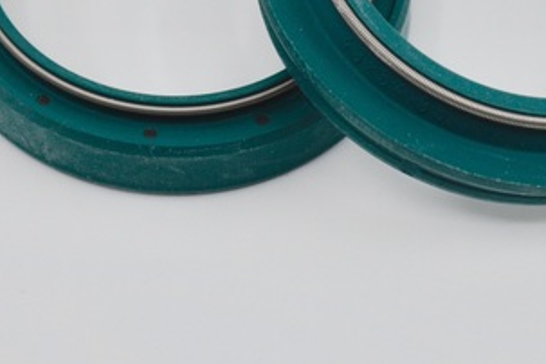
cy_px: -25
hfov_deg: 5.0
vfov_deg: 3.3
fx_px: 6299
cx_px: 346
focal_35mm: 415
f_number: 6.3
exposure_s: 1/160
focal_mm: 105
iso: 100
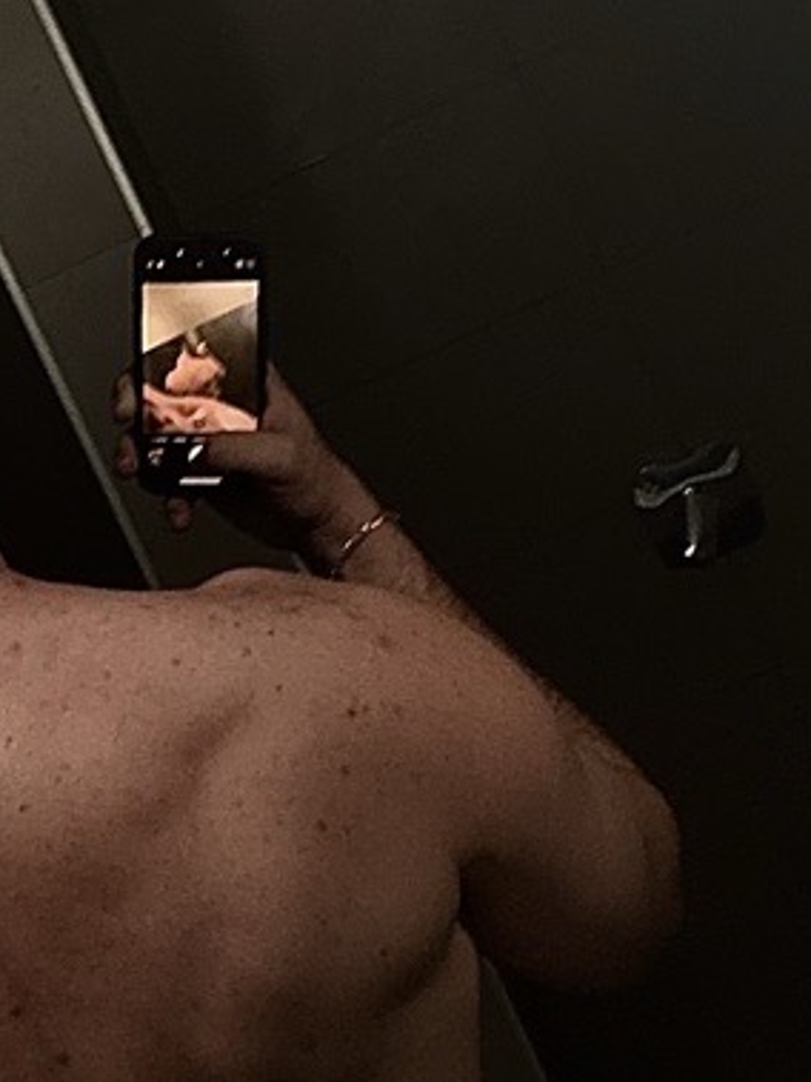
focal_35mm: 81
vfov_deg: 24.1
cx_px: 151
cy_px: 565
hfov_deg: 18.0
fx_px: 2532
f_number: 1.9
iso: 200
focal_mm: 2.69
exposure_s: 1/50
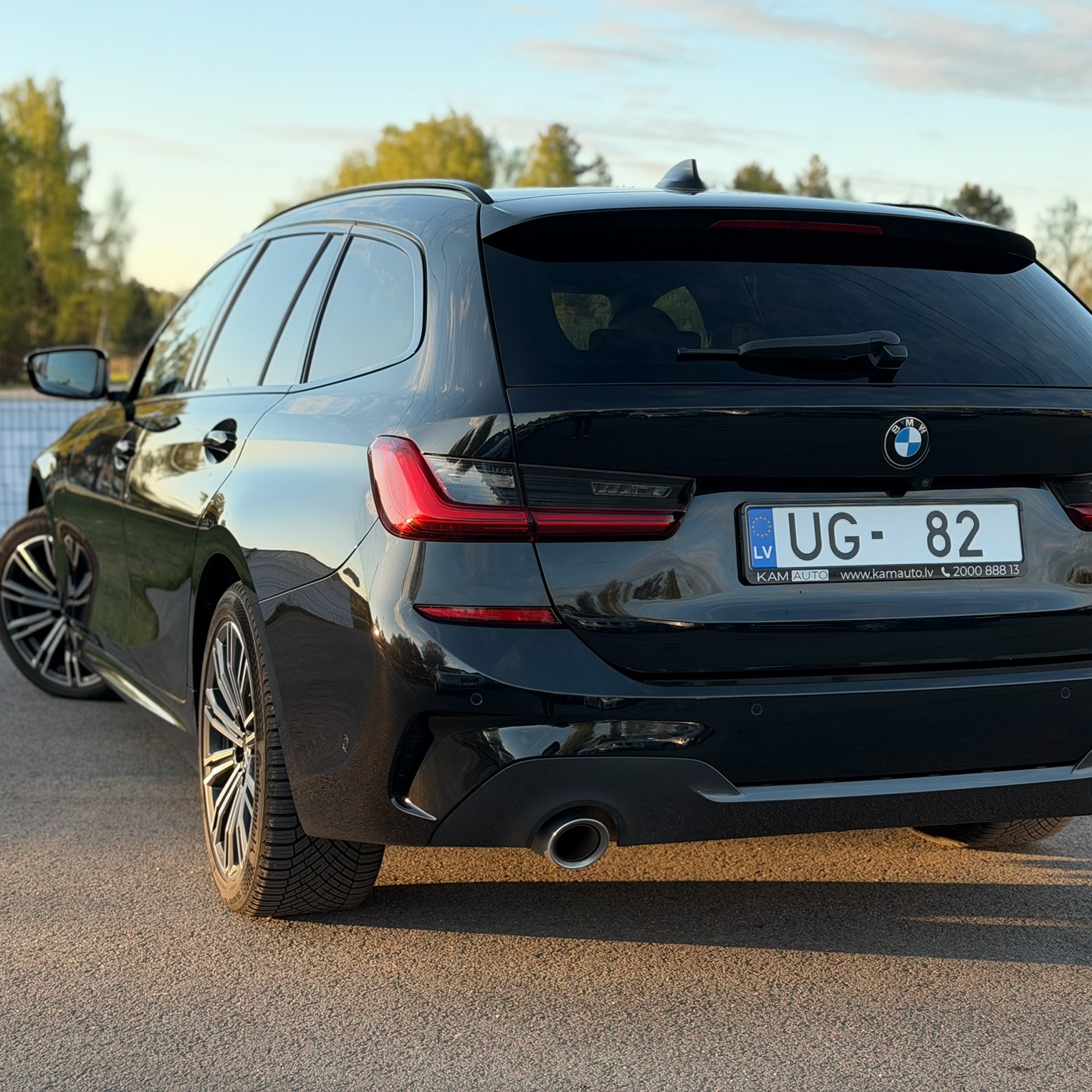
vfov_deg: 30.0
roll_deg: +0.7
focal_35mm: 57
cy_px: 542
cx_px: 593
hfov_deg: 30.0
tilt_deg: -5.2
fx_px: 2034
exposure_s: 1/198
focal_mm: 6.76
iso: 64
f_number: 1.78
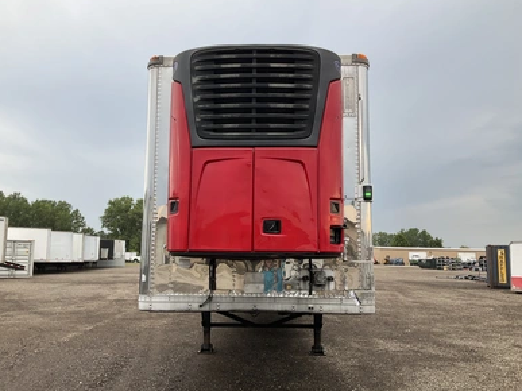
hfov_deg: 60.0
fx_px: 452
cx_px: 255
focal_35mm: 30
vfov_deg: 46.8
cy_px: 196
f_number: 1.8
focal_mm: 3
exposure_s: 1/259
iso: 25
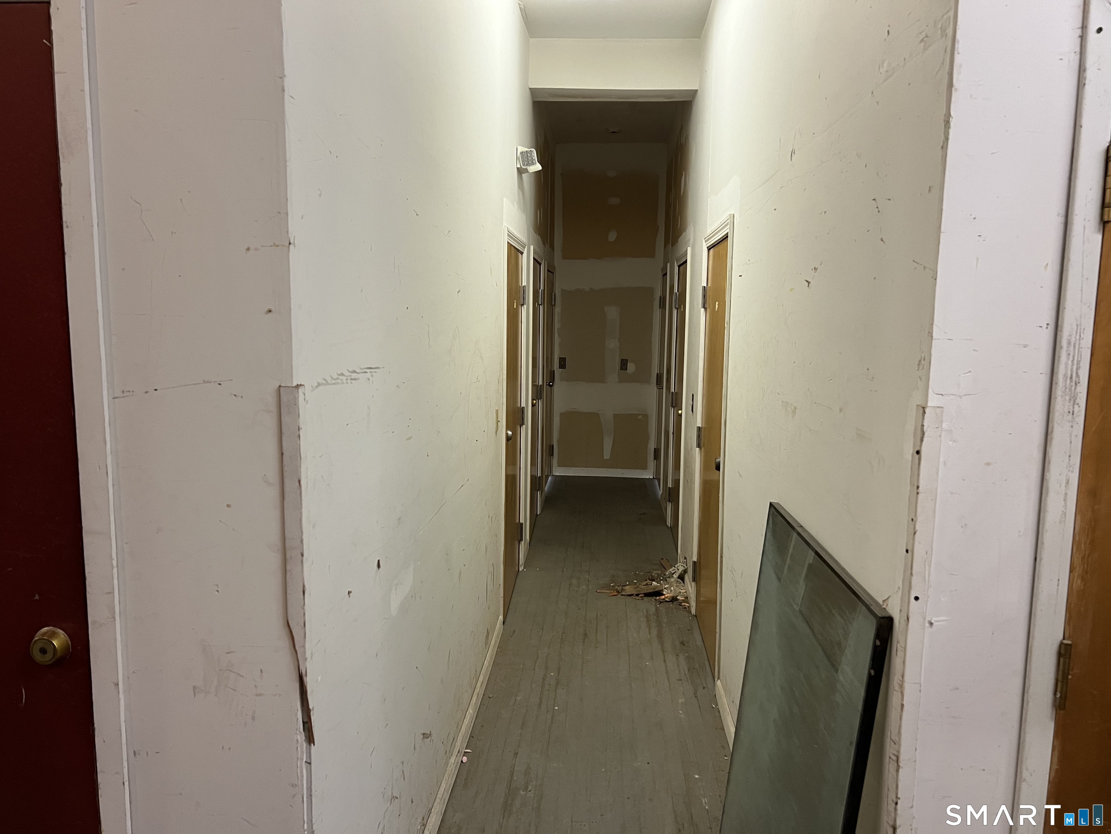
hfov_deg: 67.3
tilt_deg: -7.5
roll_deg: -1.2
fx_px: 834
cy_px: 417
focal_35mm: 26
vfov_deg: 53.1
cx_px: 556
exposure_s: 1/60
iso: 320
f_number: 1.5
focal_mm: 5.7
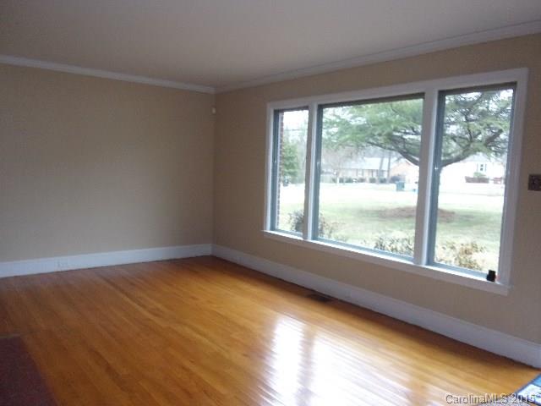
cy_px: 203
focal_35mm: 28
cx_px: 270
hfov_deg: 63.4
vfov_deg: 49.7
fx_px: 438
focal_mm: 5.1
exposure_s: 1/34
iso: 261
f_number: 3.9
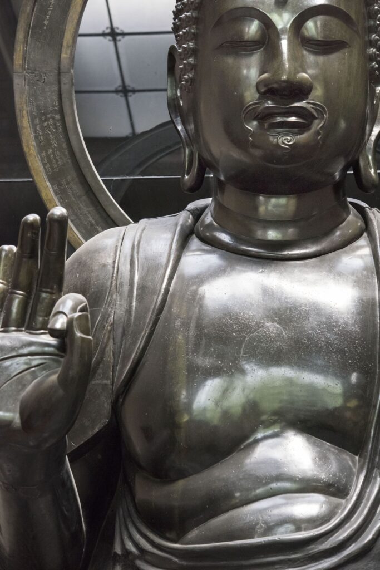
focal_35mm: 60
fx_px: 950
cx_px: 190
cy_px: 285
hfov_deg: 22.6
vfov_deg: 33.4
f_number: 5.6
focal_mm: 60
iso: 3200
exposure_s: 1/100
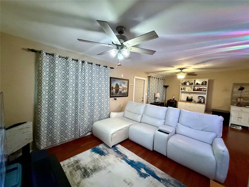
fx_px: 101
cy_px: 94
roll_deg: -2.6
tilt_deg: -3.3
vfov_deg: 85.7
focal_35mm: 14
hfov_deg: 102.1
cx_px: 124
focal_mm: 2.22
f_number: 2.2
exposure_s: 1/60
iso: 1250
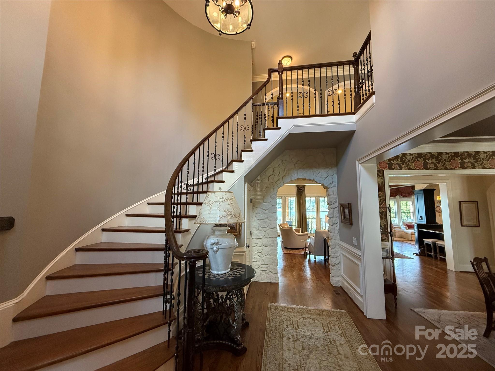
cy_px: 186
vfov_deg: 85.7
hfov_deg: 102.1
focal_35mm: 14
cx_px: 248
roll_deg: -0.3
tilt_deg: +6.0
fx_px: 200
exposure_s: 1/120
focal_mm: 2.22
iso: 640
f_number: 2.2
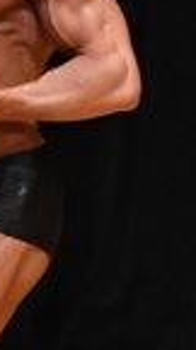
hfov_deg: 0.8
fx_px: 14053
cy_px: 200
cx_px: 437
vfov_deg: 1.4
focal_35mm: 1513
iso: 4000
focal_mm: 180
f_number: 5.6
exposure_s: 1/400
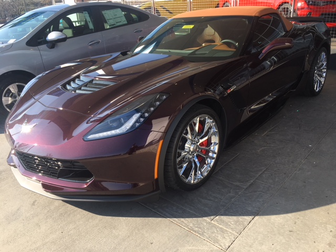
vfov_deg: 48.2
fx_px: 281
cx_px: 168
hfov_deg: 61.7
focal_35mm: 29
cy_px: 126
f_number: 2.2
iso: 25
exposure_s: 1/452
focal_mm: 4.15
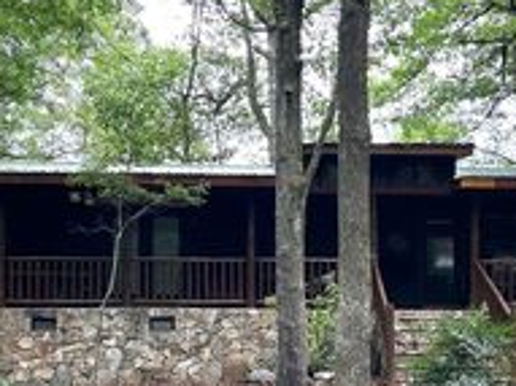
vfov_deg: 21.5
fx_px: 1013
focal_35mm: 68
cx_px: 238
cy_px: 271
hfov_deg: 28.6
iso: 64
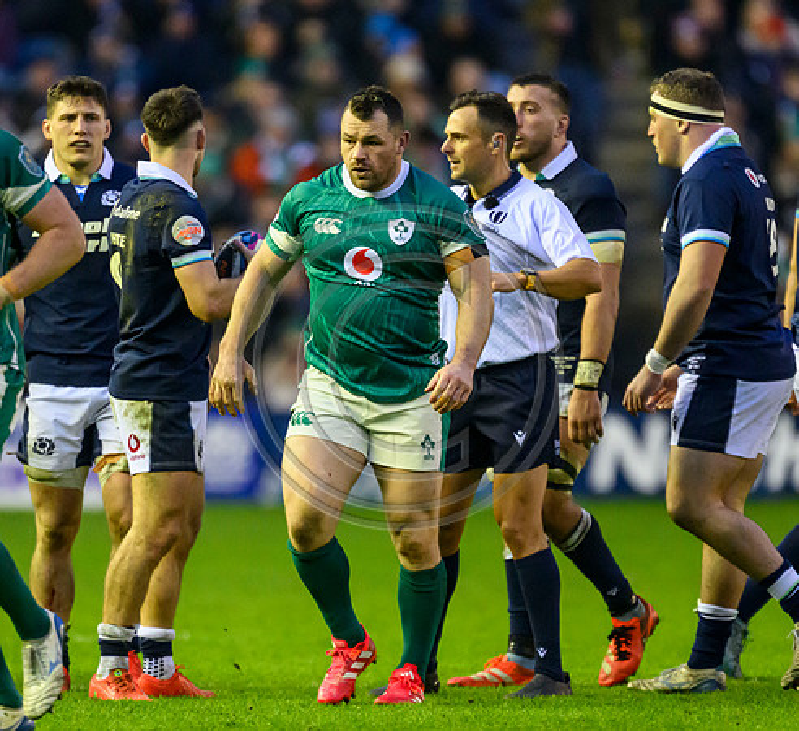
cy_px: 442
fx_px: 22938
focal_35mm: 917
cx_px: 337
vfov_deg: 1.8
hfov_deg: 2.0
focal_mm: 560
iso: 8000
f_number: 4
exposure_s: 1/1250
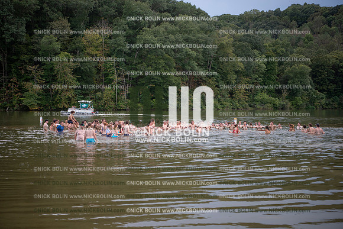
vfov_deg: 23.4
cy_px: 114
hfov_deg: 34.5
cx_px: 172
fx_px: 553
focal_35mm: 58
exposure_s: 1/400
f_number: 3.2
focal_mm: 58
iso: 160
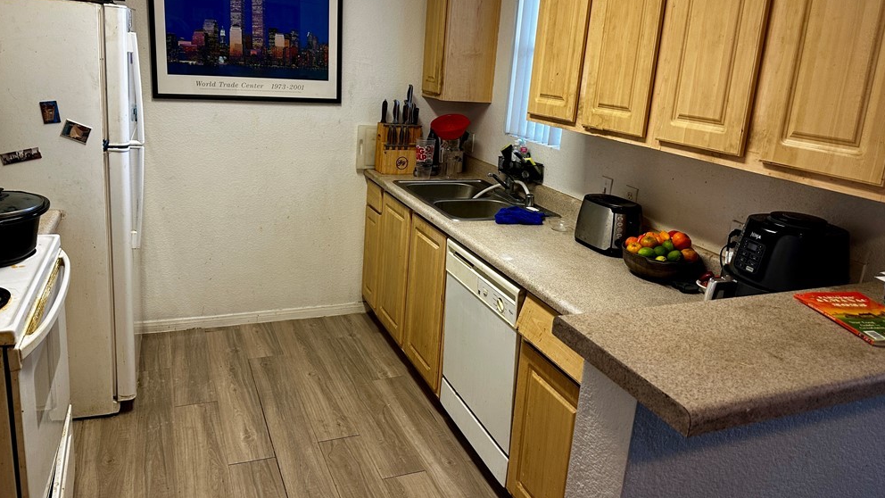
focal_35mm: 27
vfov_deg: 42.8
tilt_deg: -13.5
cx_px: 434
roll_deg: -4.5
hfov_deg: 69.9
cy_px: 208
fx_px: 634
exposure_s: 1/60
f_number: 1.78
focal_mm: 6.86
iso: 160
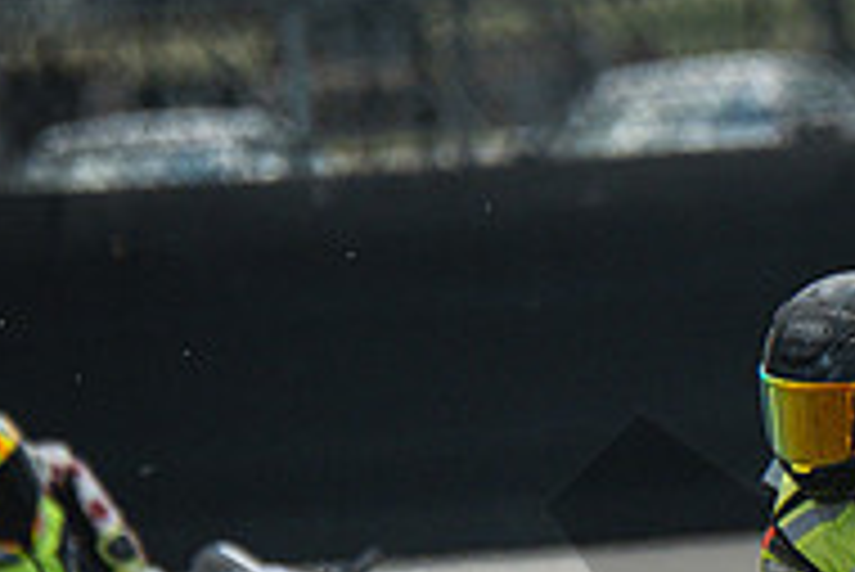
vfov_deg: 0.8
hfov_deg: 1.1
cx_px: 981
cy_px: 849
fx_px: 43613
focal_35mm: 1835
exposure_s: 1/1600
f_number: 5.6
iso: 1600
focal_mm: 400
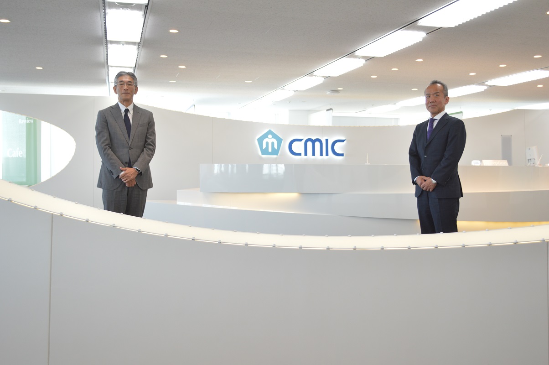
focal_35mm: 39
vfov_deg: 34.1
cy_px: 182
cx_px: 274
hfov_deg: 49.6
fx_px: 594
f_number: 5
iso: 400
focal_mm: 26
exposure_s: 1/50
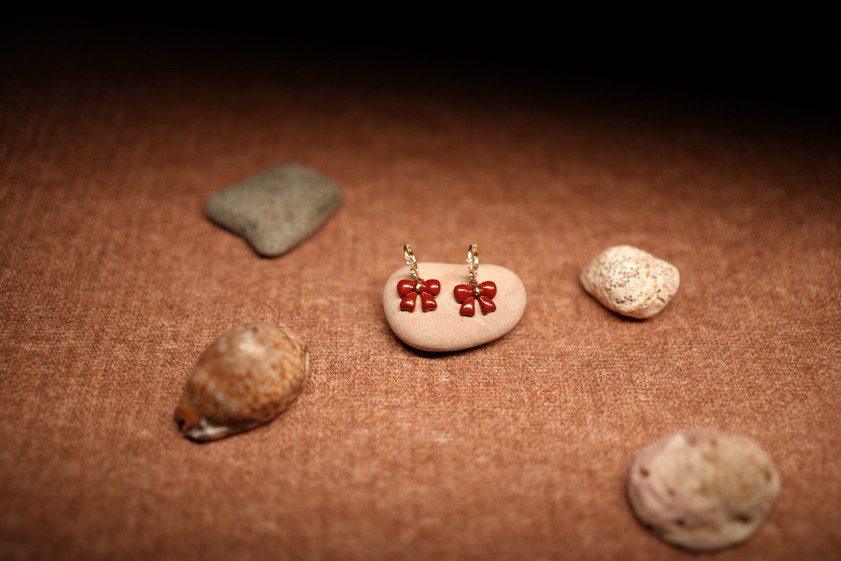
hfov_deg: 54.4
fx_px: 818
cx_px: 420
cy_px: 280
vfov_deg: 37.9
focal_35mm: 35
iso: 100
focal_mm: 35
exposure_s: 1/200
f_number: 1.4
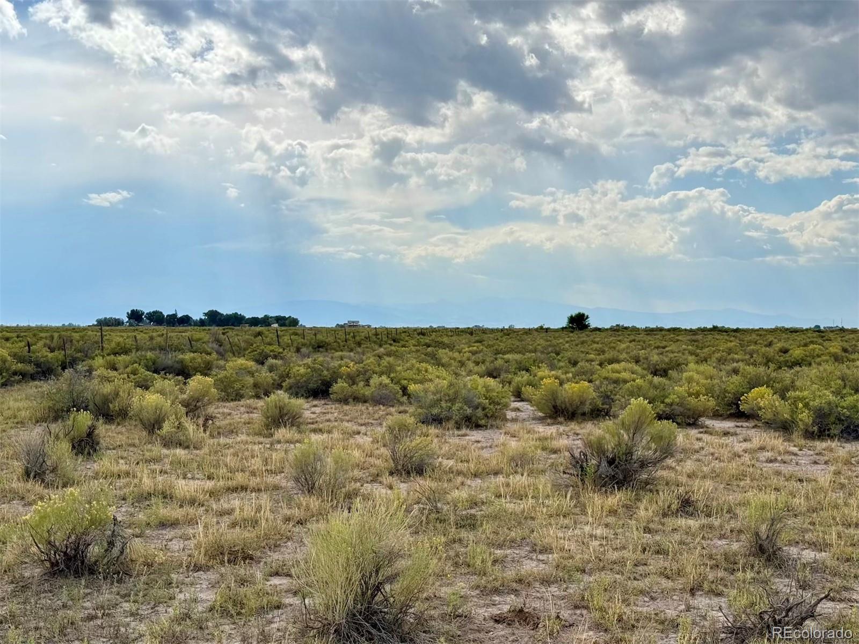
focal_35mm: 48
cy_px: 322
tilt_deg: +0.4
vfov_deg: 30.3
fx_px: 1191
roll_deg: -0.5
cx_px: 430
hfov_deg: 39.7
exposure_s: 1/7143
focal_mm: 6.76
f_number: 1.78
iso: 100
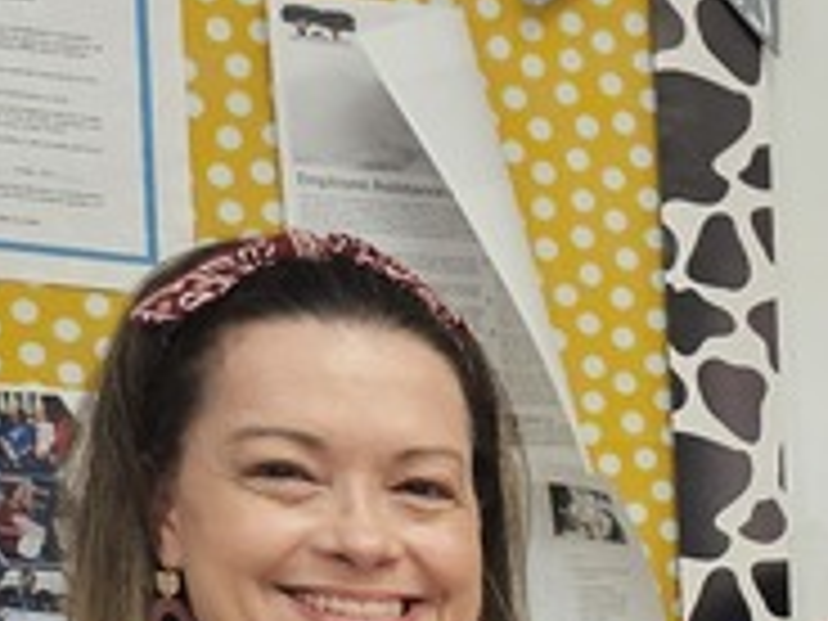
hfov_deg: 12.7
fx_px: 3062
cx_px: 1845
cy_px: 1264
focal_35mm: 128
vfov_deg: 10.6
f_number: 1.8
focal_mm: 5.4
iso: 200
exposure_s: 1/120
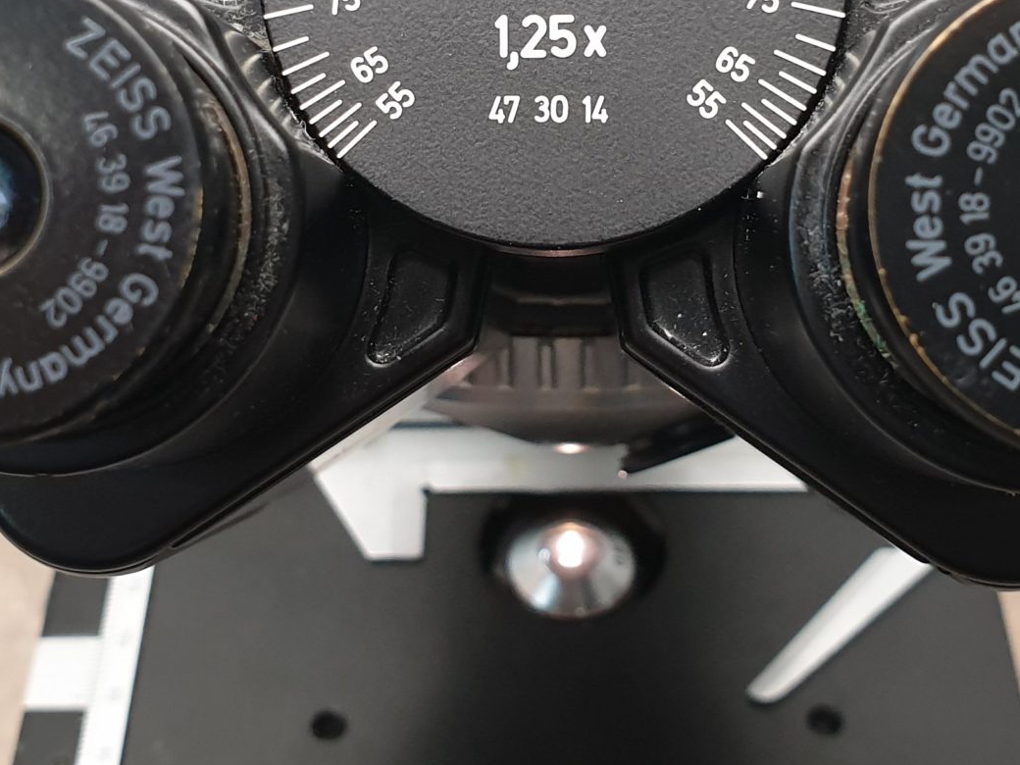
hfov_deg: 30.3
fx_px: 1886
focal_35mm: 64
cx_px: 520
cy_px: 164
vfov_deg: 22.6
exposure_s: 1/50
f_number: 2.4
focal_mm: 4.3
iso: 125
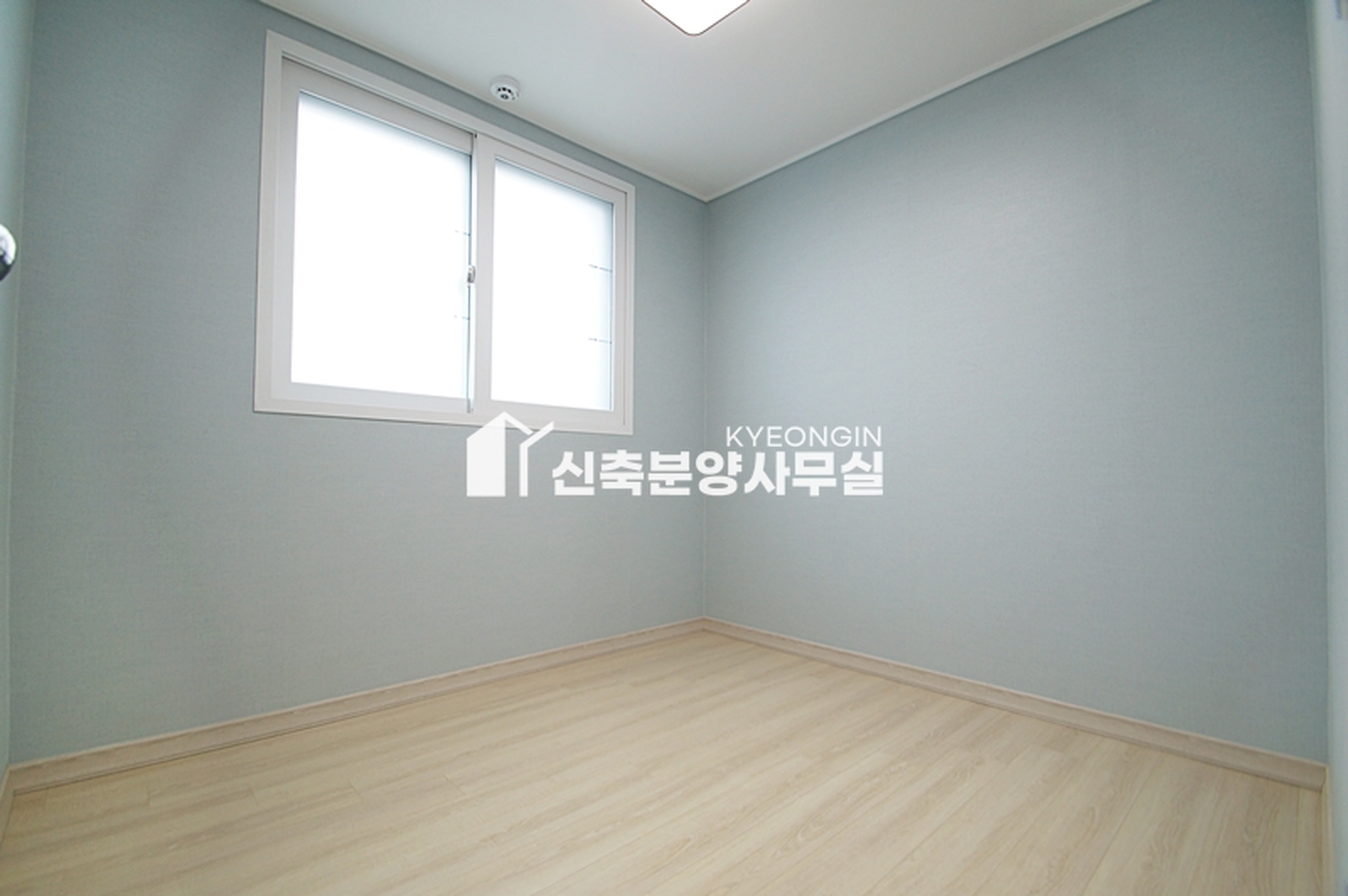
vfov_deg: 77.2
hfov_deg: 100.4
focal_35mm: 15
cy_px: 448
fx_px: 561
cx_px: 674
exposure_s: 1/80
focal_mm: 10
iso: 400
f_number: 4
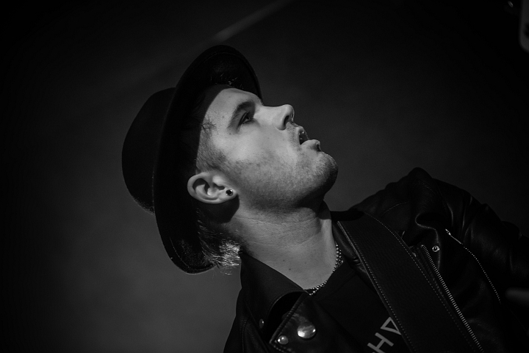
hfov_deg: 28.8
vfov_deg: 19.5
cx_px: 264
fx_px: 1029
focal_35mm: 70
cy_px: 176
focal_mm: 70
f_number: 2.8
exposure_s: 1/100
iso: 3200
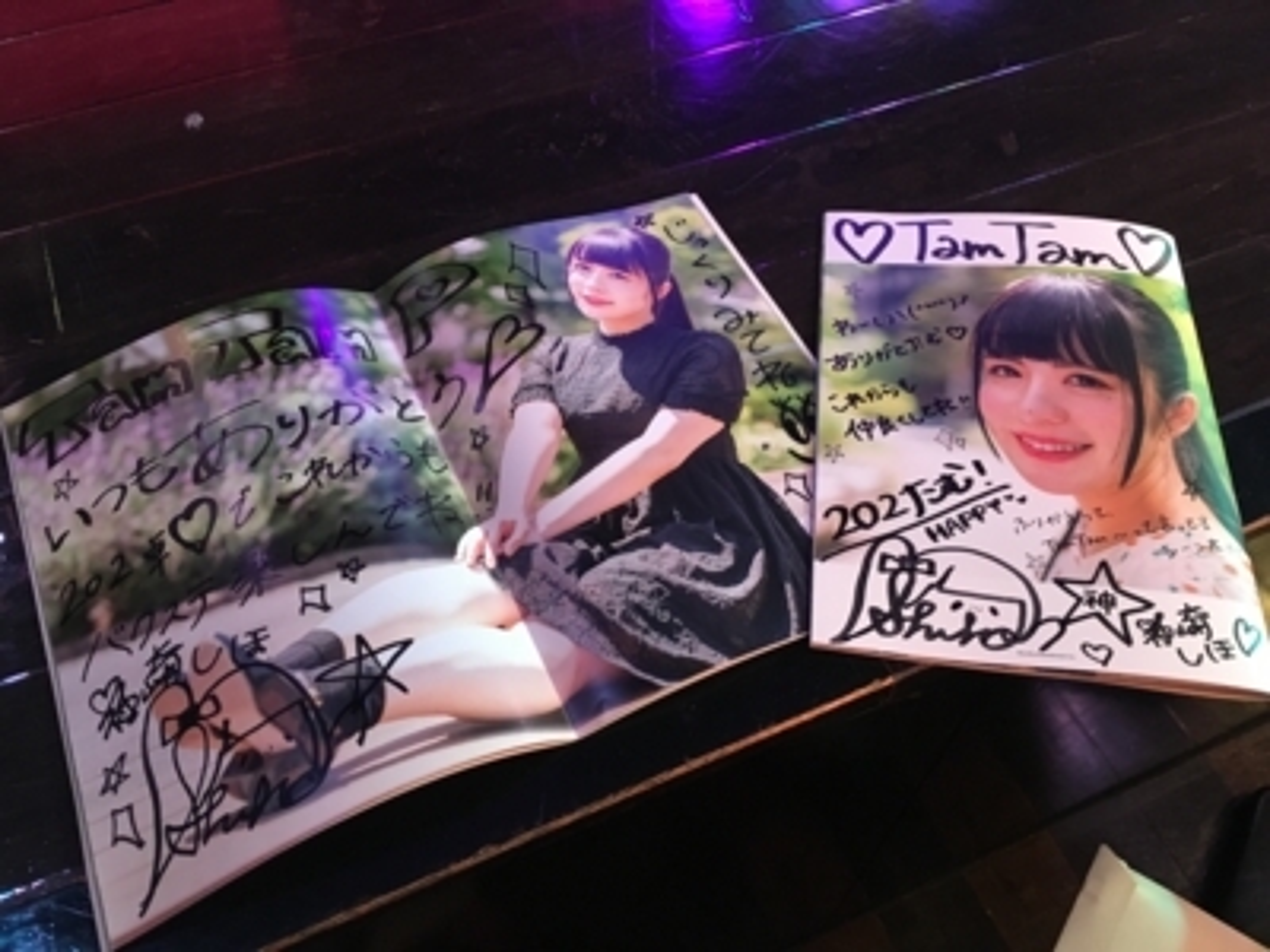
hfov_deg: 61.7
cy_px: 476
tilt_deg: -56.7
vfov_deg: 48.2
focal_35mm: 29
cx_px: 635
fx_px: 1064
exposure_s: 1/20
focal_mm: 4.15
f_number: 2.2
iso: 200
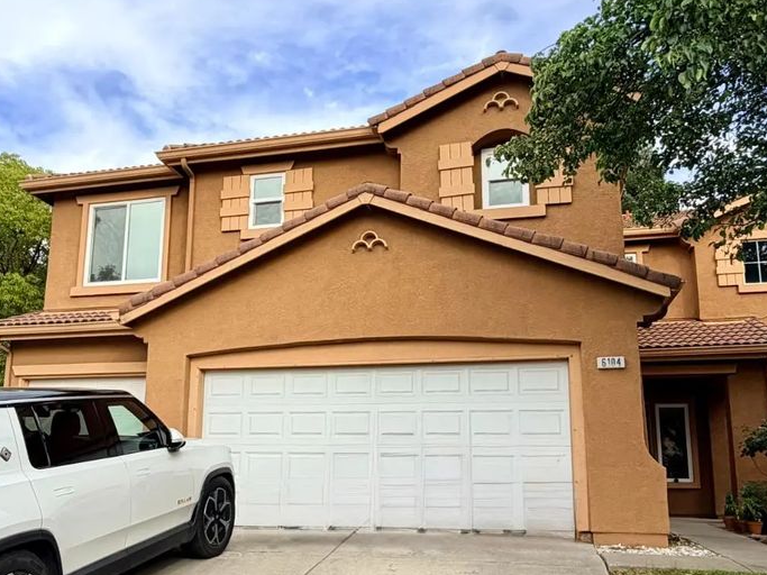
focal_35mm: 21
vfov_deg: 63.4
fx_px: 465
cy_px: 273
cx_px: 456
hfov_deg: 78.2
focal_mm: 2.22
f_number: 2.2
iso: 40
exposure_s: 1/734
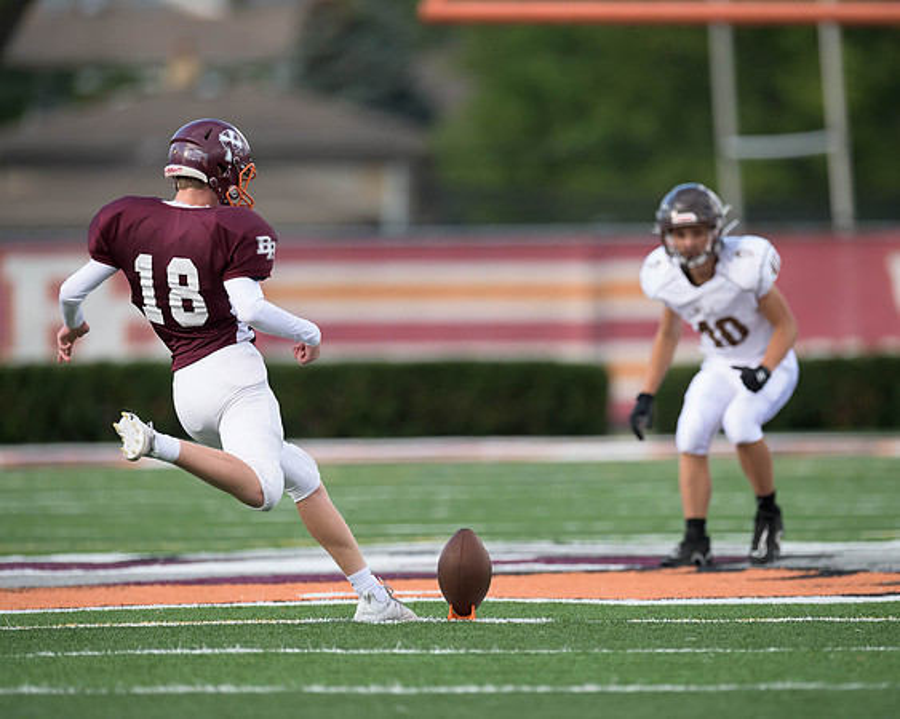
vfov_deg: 2.5
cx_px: 521
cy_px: 380
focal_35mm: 629
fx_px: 16741
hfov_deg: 3.1
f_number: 4
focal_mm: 500
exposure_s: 1/2500
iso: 1000
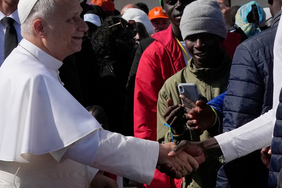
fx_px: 1950
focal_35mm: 249
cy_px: 104
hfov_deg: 8.3
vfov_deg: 5.5
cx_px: 224
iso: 1600
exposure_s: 1/3200
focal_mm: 79
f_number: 14
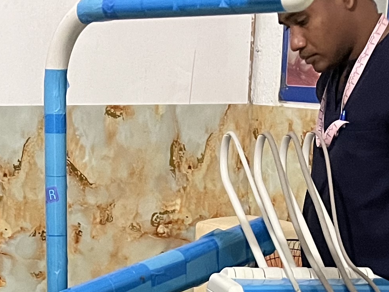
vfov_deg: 12.3
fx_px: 1191
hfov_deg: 18.5
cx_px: 122
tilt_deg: -24.3
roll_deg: -0.7
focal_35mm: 106
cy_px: 589
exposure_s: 1/33
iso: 500
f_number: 1.6
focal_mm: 5.1
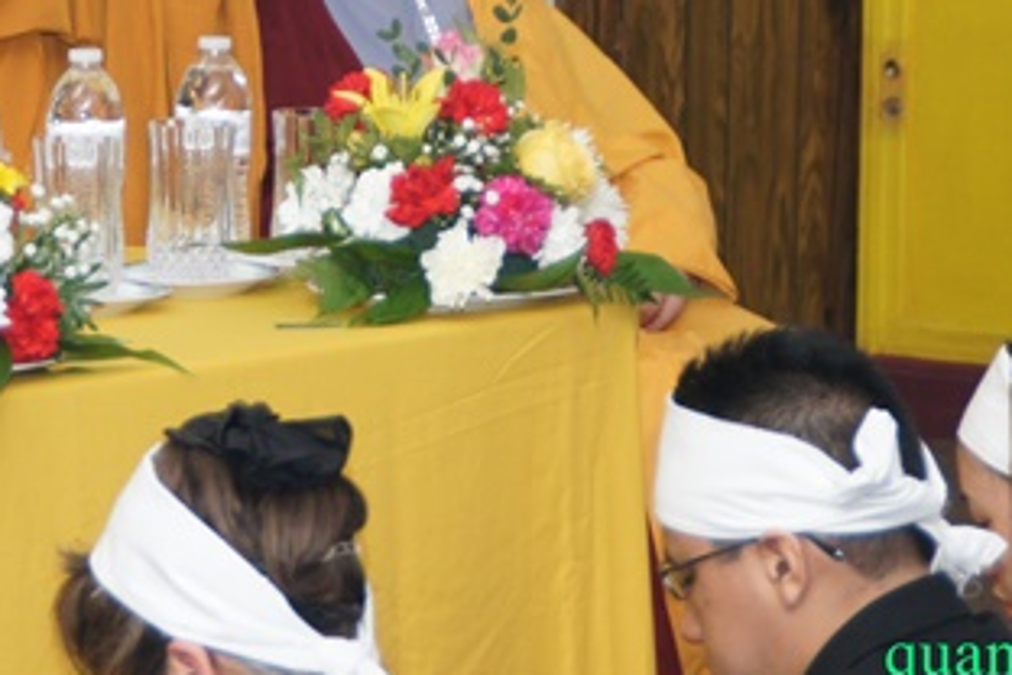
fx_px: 8629
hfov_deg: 6.7
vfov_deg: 4.5
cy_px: -70
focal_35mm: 307
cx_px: 152
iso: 800
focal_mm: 90
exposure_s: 1/125
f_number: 5.6
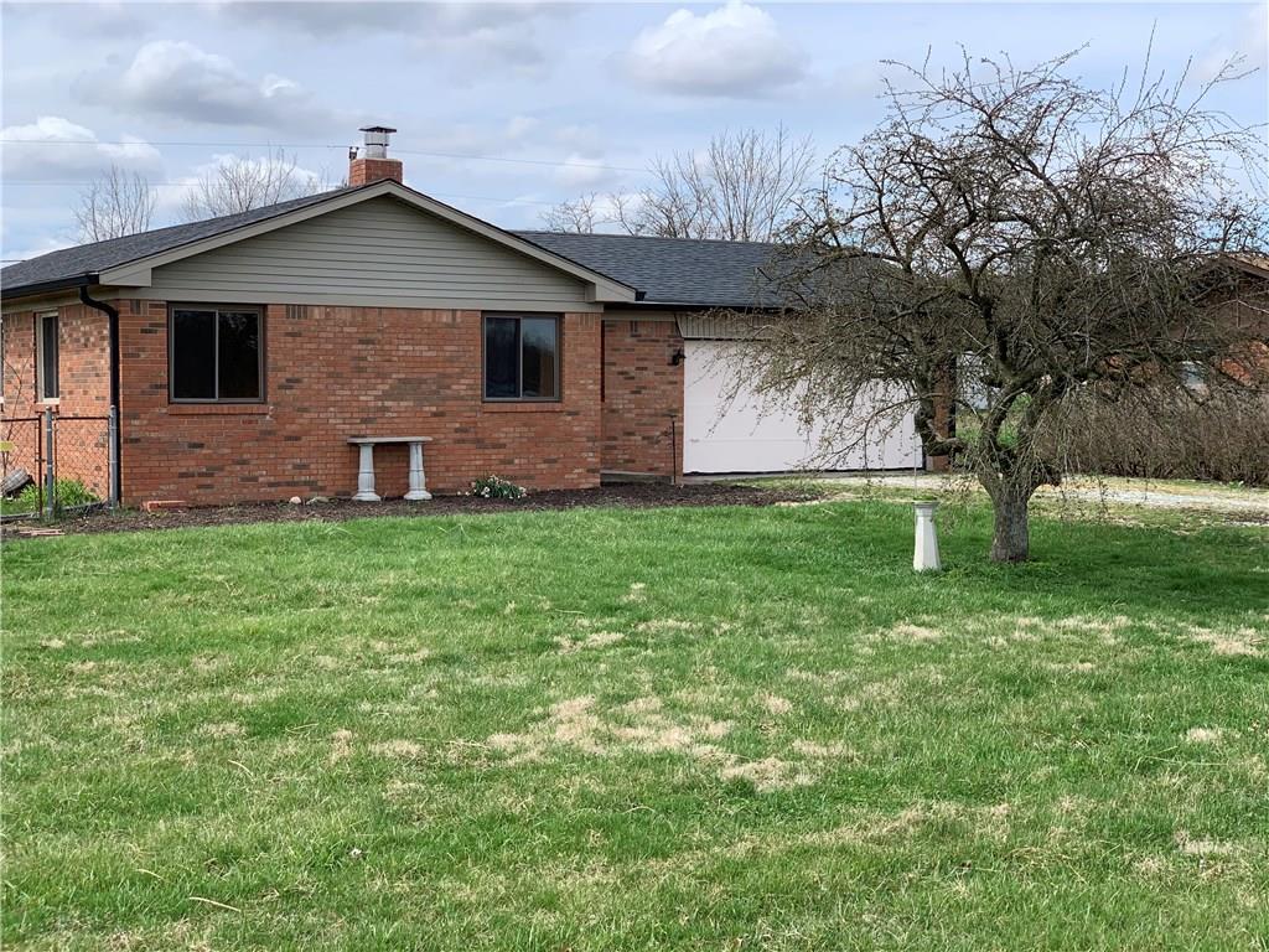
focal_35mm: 52
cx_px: 634
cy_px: 476
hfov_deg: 36.8
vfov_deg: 28.0
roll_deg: +0.0
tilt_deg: -4.4
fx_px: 1906
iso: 16
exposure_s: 1/999
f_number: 2.4
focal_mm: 6
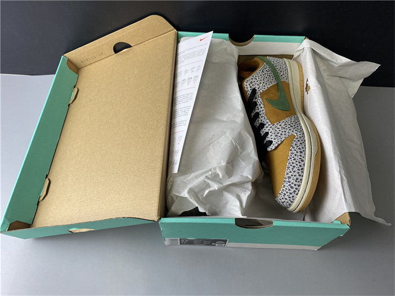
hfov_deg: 67.3
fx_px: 297
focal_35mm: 26
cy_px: 148
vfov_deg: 53.1
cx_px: 198
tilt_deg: -58.2
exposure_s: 1/100
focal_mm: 4.25
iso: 100
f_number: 1.8
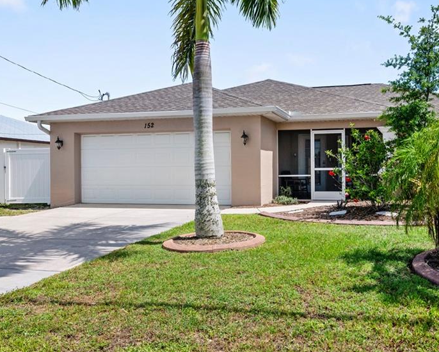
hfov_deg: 51.0
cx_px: 273
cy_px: 161
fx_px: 455
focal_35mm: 35
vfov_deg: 42.2
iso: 640
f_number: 10
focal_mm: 25
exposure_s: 1/1250
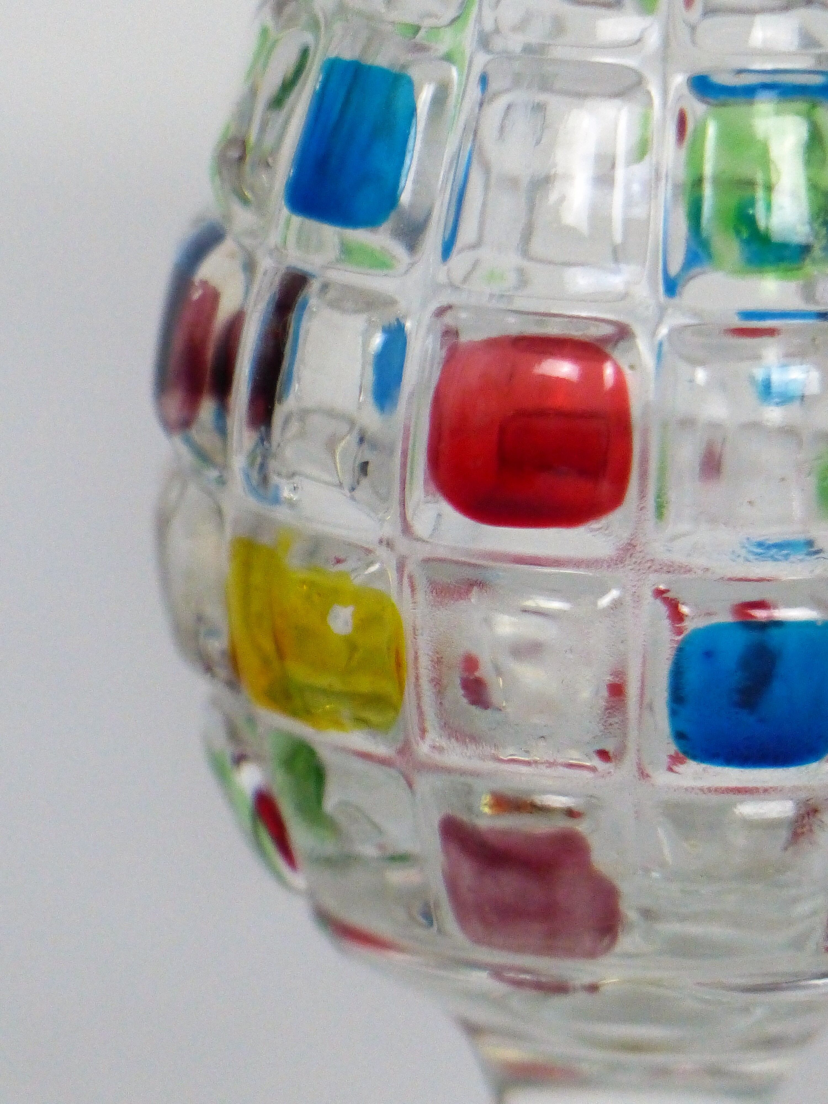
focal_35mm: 649
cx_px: 414
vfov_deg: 3.1
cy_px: 552
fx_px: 20698
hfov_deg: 2.3
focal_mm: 106.1
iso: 500
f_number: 2.8
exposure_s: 1/250
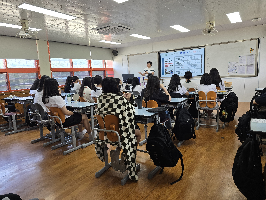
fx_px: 177
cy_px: 100
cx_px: 133
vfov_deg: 58.9
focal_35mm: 23
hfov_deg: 73.9
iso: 64
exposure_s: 1/180
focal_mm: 6.3
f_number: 1.7
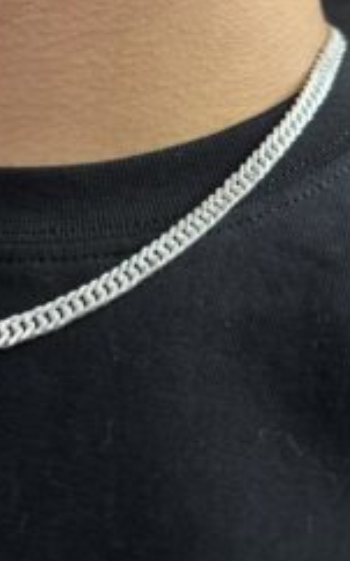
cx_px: 53
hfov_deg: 29.6
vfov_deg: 45.7
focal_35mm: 42
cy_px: 144
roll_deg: -11.8
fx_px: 642
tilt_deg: +1.1
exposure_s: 1/202
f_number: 1.78
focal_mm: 6.76
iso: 200
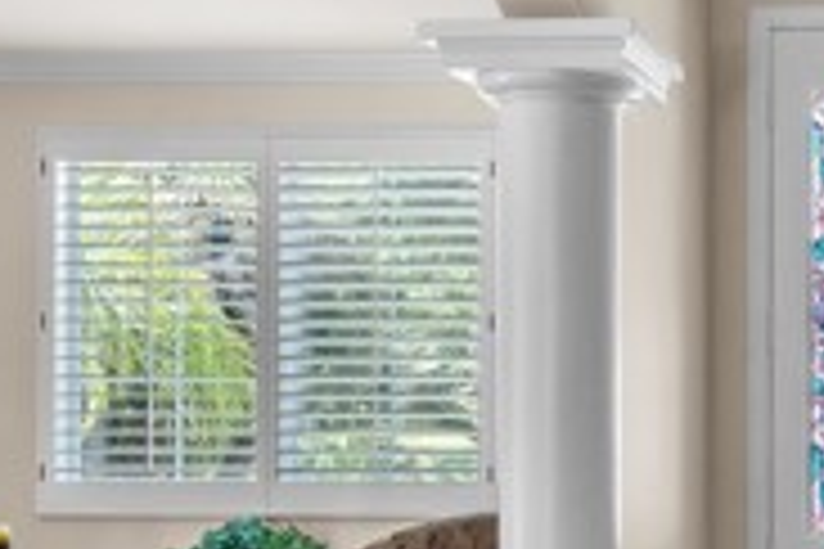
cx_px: 1018
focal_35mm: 56
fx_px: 1282
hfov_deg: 29.9
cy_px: 367
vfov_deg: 24.1
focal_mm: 16
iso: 2000
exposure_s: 1/30
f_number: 8
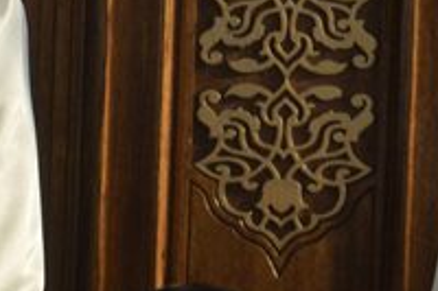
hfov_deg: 8.9
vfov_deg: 6.3
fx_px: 2619
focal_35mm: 215
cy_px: 282
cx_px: -519
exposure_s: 1/125
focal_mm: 21
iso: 400
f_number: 5.6
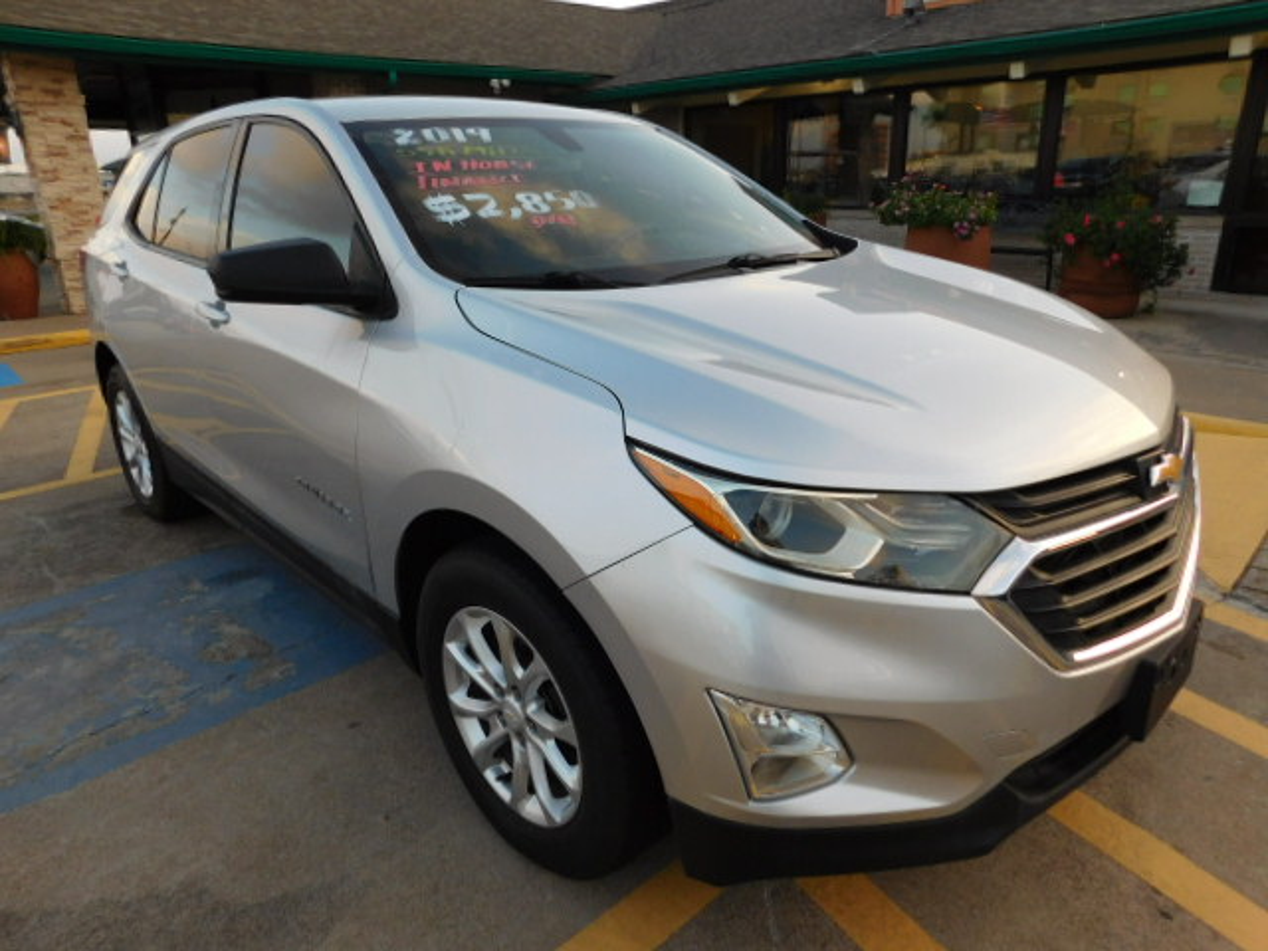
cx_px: 634
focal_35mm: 23
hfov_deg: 73.9
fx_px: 843
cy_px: 476
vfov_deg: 58.9
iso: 125
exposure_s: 1/250
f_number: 3
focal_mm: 4
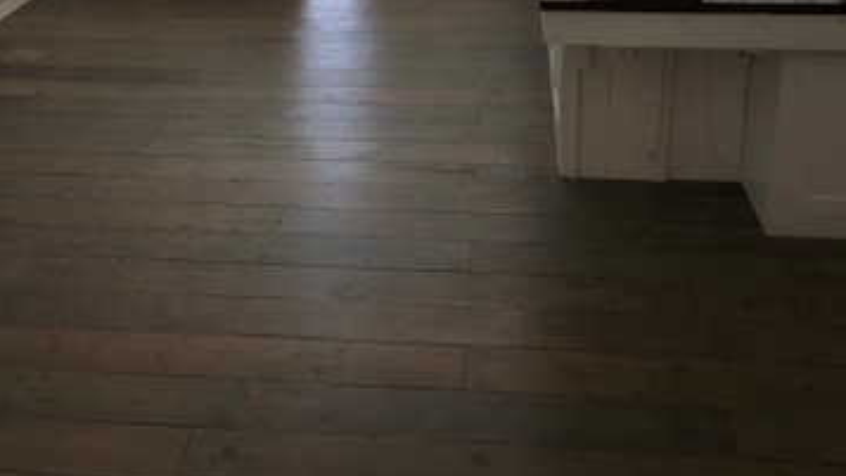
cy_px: -45
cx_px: 424
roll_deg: +0.0
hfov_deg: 49.4
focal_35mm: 41
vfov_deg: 26.7
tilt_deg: -16.0
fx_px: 920
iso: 50
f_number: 1.8
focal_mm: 3.99
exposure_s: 1/120
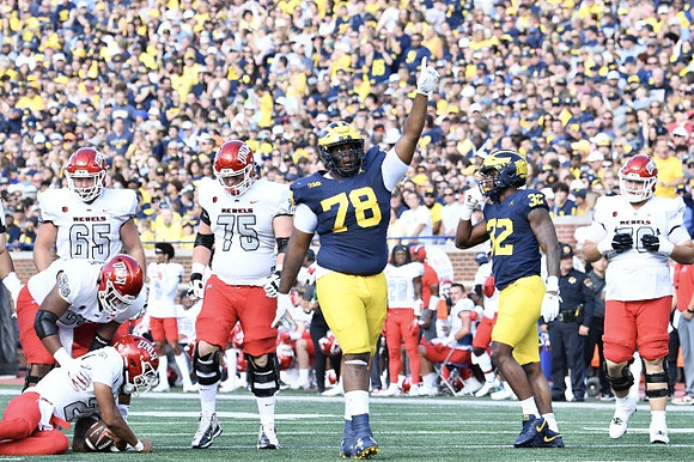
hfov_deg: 6.2
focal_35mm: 330
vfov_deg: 4.2
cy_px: 231
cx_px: 347
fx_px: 6358
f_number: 5.3
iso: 1000
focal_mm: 220
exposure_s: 1/1000
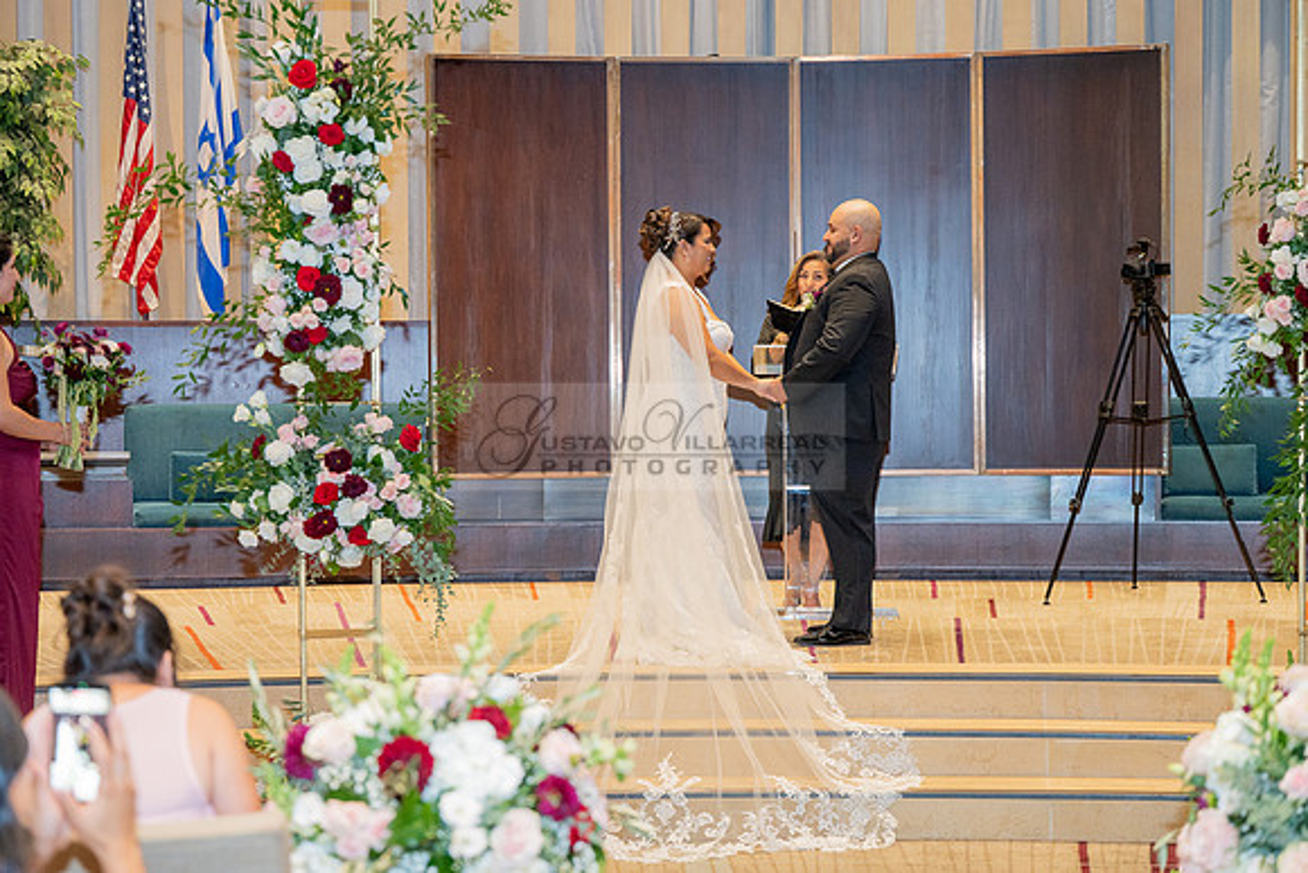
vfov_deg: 19.5
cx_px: 654
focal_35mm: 70
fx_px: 2544
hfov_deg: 28.8
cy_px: 436
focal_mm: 70
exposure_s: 1/160
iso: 1250
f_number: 3.2
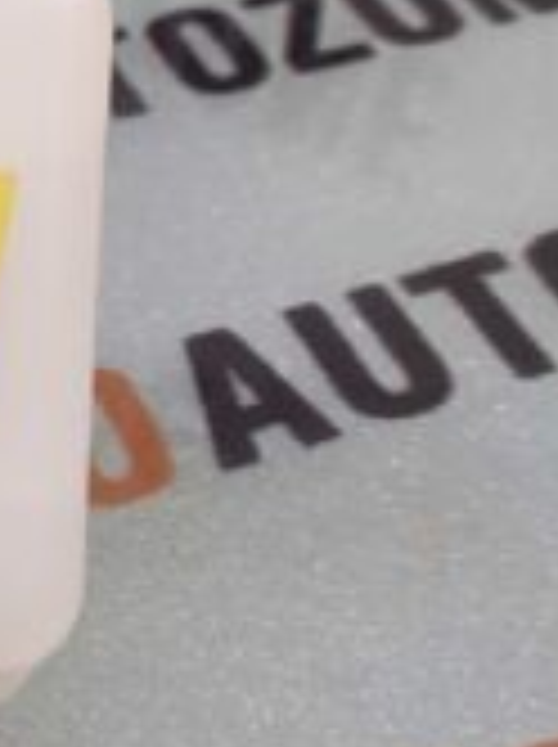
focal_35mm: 82
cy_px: 302
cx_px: -706
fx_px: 1767
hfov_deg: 13.8
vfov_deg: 23.8
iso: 197
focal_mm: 4.74
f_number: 1.79
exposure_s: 1/50
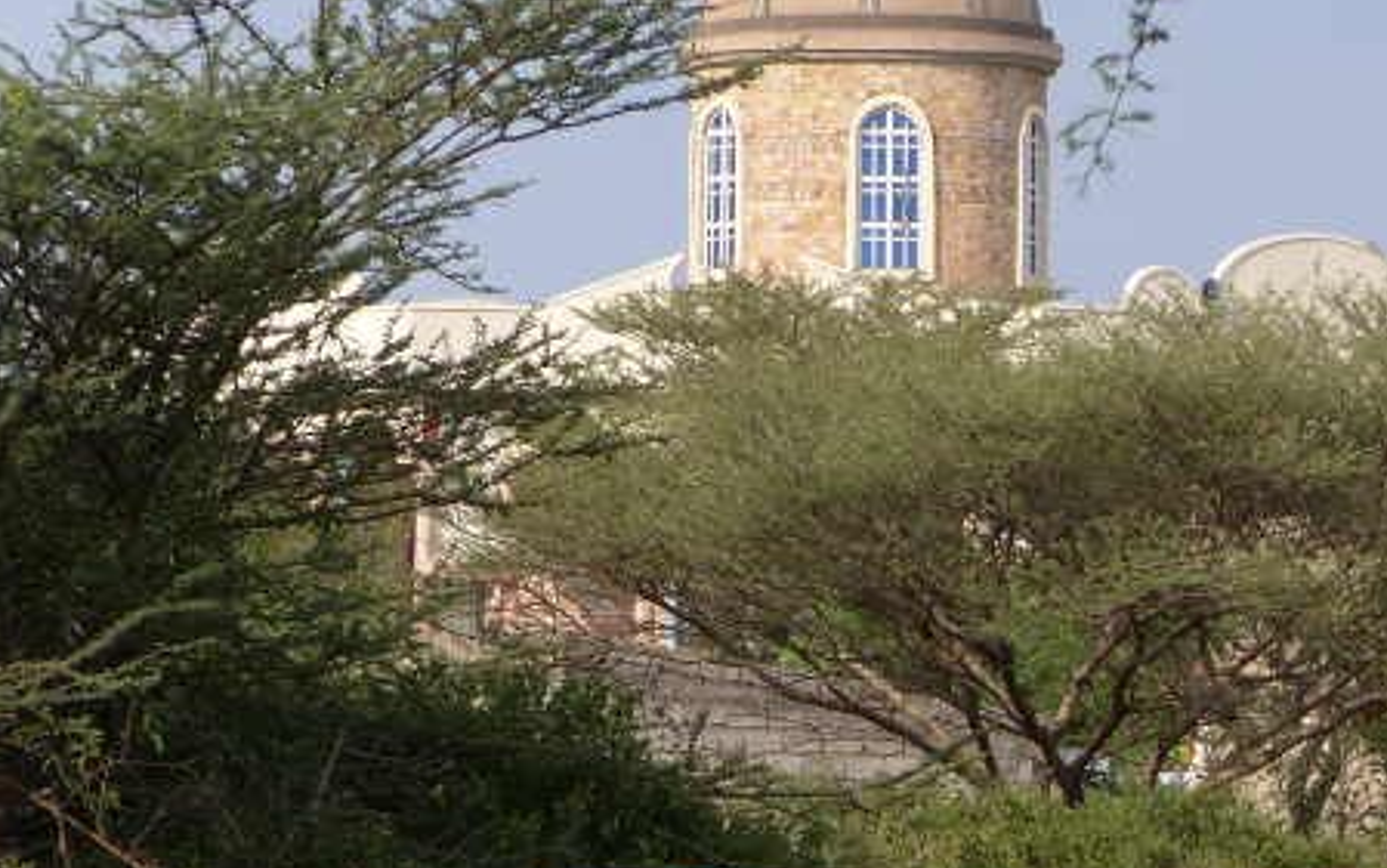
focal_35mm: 229
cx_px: 726
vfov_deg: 5.7
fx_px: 8660
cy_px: 633
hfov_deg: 9.2
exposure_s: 1/800
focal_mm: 17.4
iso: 100
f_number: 4
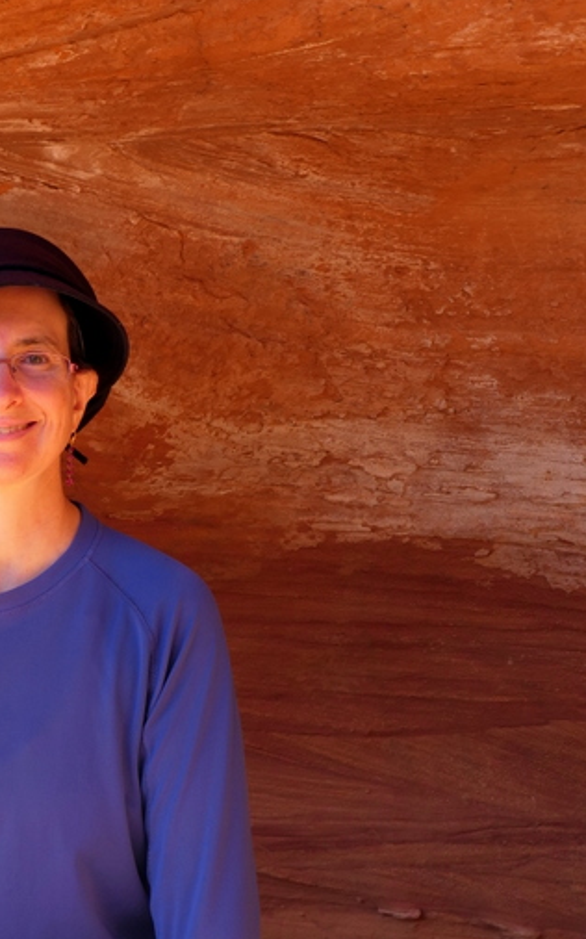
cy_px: 932
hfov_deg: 6.8
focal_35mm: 193
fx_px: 4934
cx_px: -48
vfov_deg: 10.8
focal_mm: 45
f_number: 5.6
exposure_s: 1/60
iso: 200
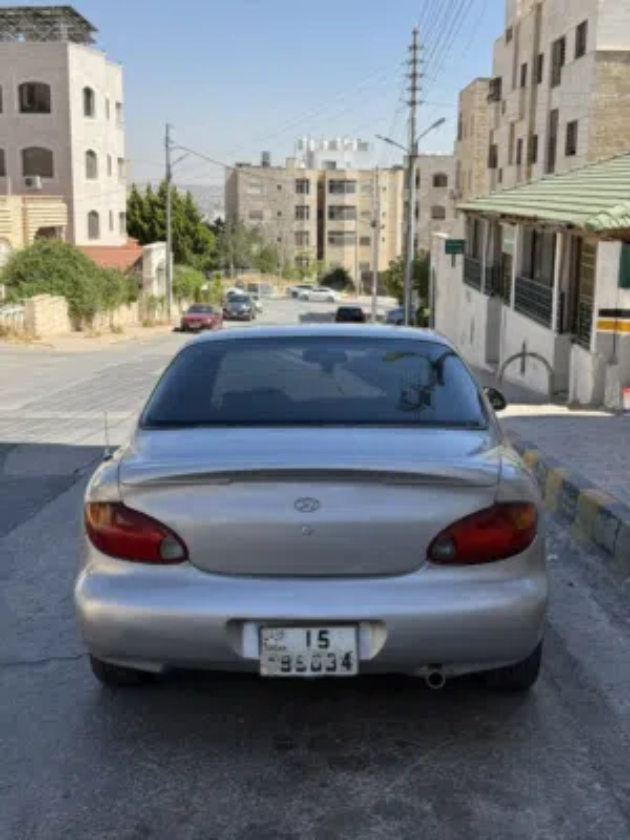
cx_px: 315
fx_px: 1165
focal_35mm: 48
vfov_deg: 39.7
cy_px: 420
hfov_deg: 30.3
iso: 64
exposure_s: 1/3096
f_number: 1.78
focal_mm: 6.76
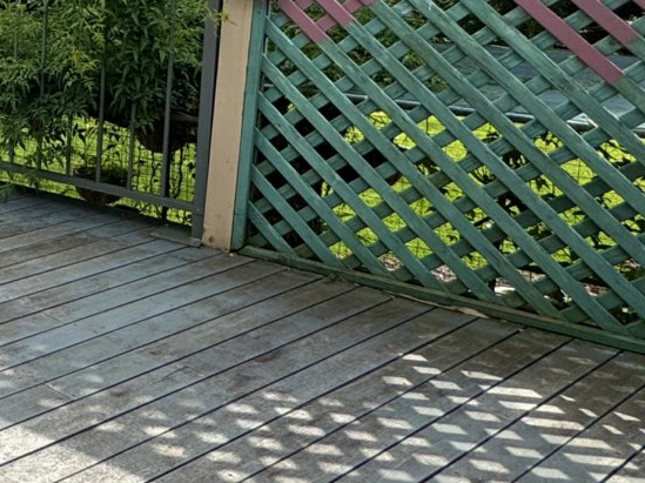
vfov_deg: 28.0
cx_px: -294
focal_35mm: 49
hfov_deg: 28.0
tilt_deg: -6.5
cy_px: 11
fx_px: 912
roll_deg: +0.1
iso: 50
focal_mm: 2.22
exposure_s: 1/1477
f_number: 2.2
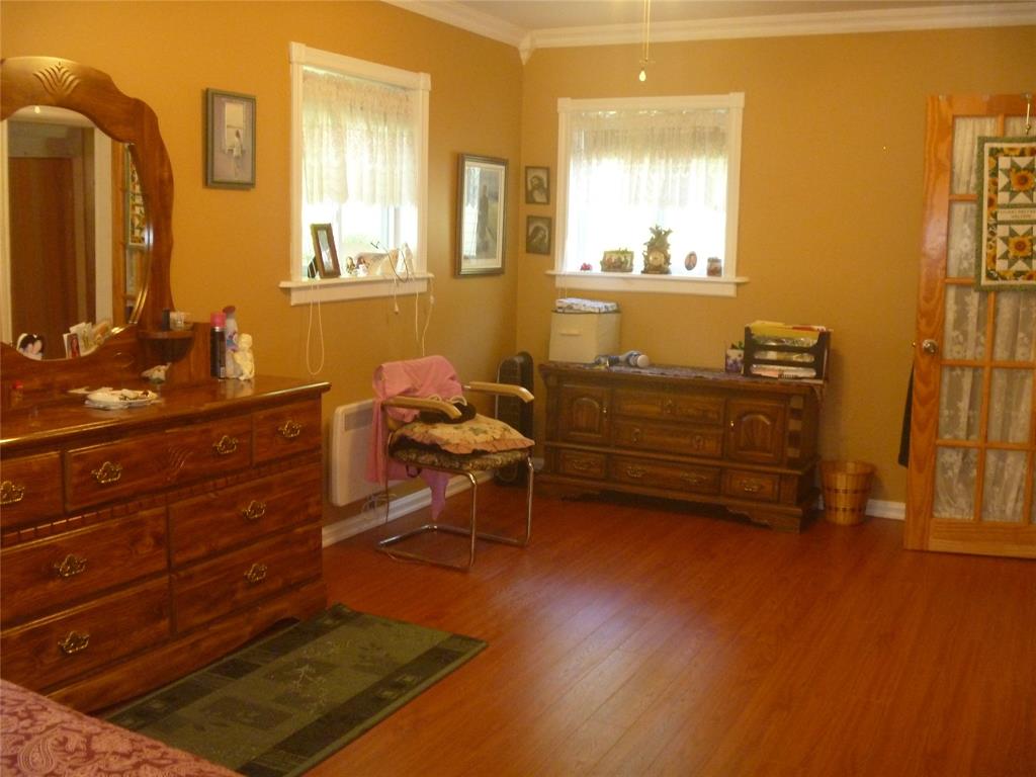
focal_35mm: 35
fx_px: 1047
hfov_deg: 52.6
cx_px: 518
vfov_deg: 40.7
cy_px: 388
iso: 400
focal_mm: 6.3
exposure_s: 1/30
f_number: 3.5
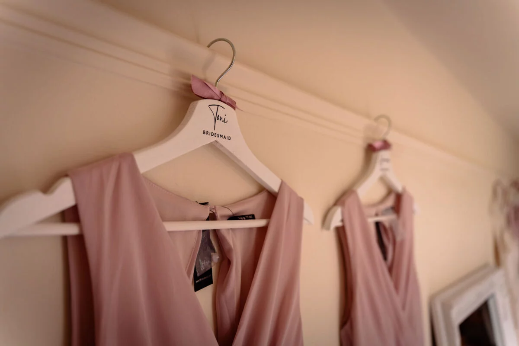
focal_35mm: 28
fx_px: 404
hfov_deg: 65.5
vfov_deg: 46.4
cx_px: 260
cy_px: 173
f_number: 2.8
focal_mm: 28
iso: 100
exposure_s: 1/160
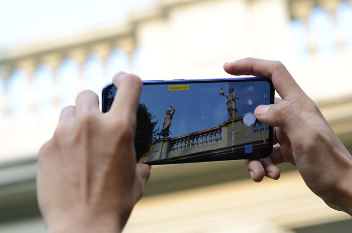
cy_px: 116
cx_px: 176
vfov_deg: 18.1
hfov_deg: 27.0
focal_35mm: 75
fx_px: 732
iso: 200
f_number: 3.3
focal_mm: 50
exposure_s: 1/500
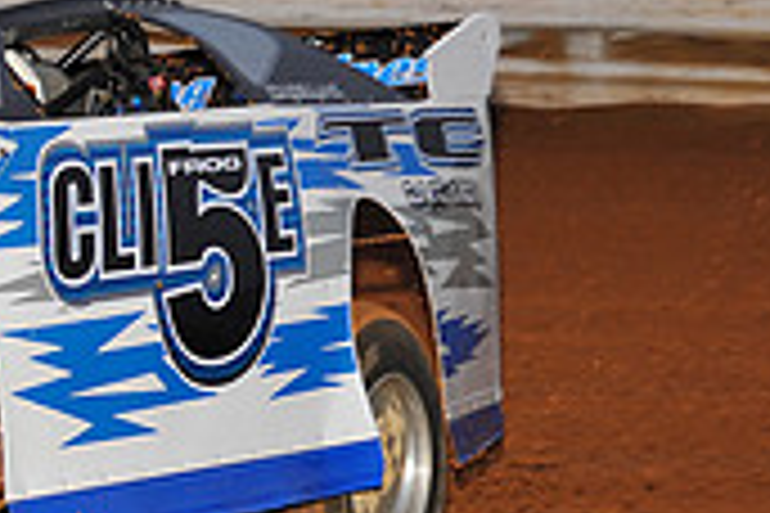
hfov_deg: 6.0
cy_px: 243
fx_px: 7272
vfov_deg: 4.0
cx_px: -383
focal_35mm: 340
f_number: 5.6
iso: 500
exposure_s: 1/250
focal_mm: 100
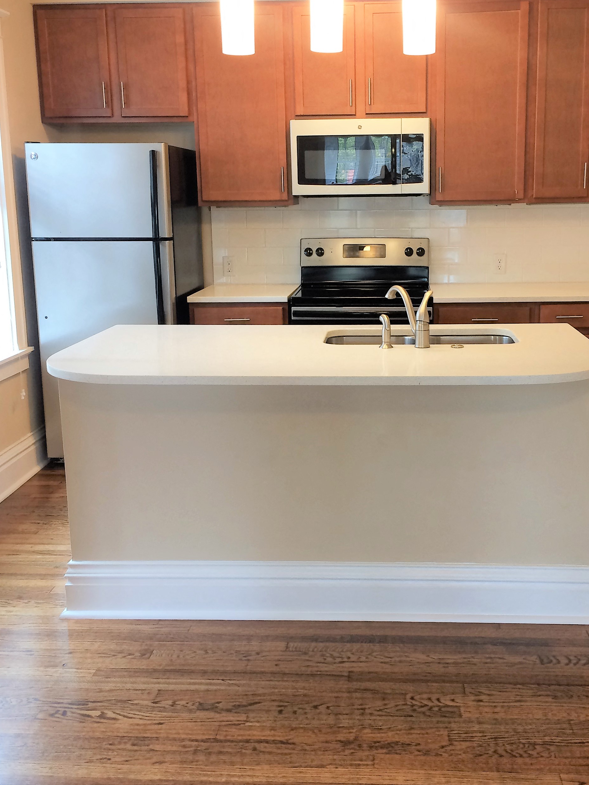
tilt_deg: -10.9
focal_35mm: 38
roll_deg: +1.7
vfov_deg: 48.9
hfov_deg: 37.6
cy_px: 355
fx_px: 862
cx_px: 352
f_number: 2.2
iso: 50
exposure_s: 1/30
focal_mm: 4.15
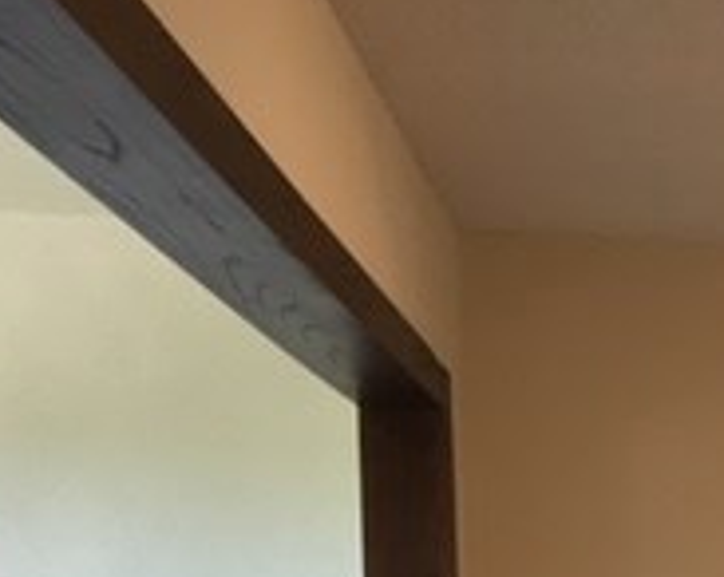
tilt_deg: -3.9
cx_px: 1159
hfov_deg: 17.1
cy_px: 921
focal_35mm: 99
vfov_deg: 14.3
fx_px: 2119
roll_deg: -0.4
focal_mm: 4.15
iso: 64
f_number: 2.2
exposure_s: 1/30
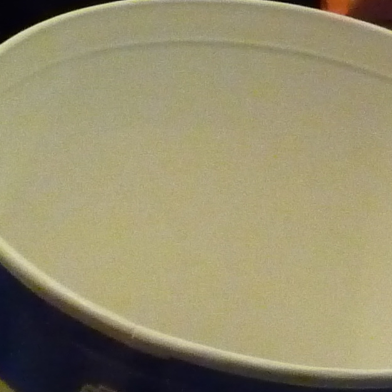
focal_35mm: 153
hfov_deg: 10.7
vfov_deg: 10.9
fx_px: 1960
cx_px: 713
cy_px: -227
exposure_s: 1/25
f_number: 3.9
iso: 800
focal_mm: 6.7
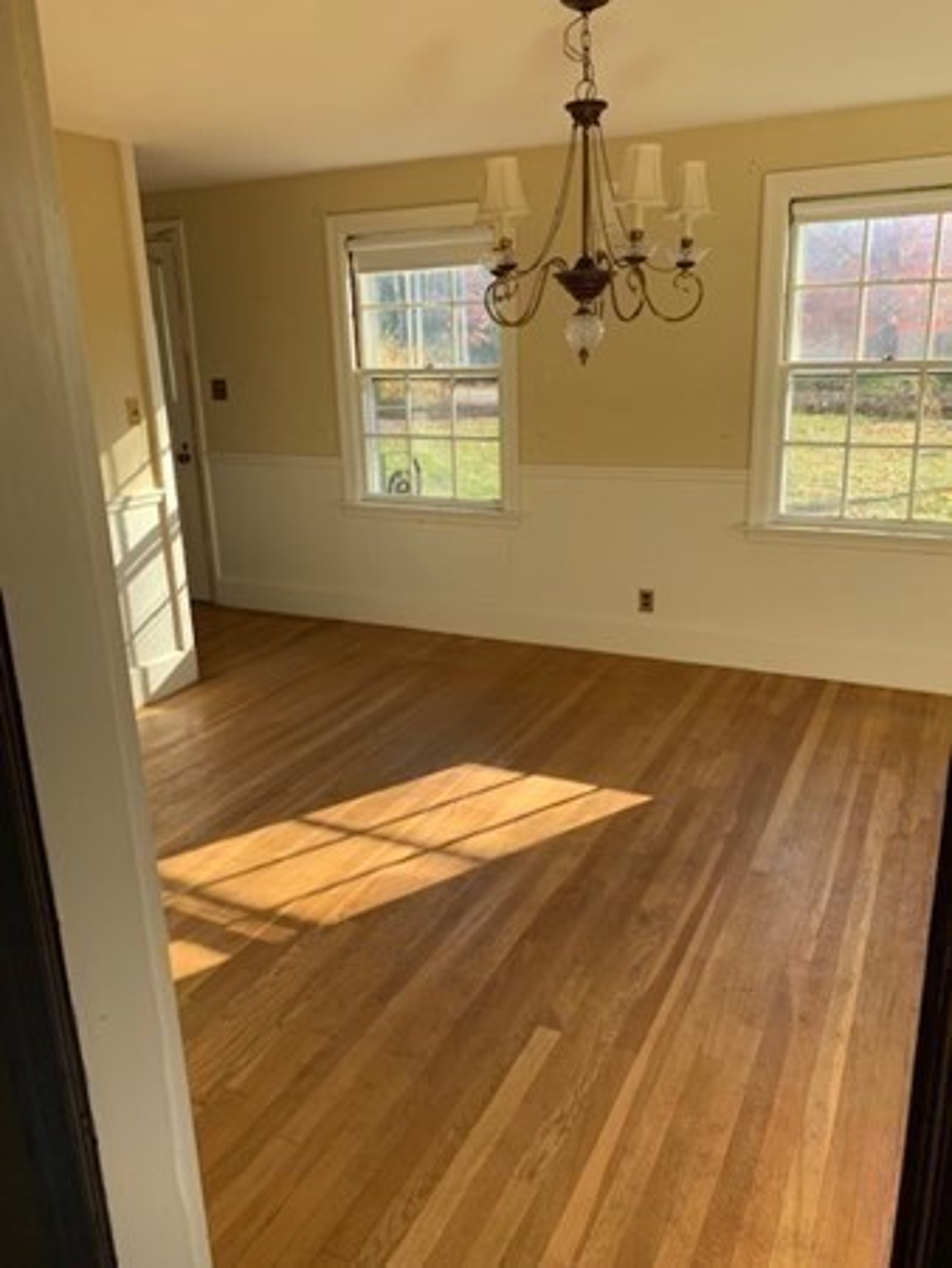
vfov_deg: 67.3
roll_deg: +2.0
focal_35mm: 26
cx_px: 476
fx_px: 952
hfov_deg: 53.1
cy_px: 634
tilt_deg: -17.1
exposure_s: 1/144
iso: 25
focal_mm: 4.25
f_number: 1.8
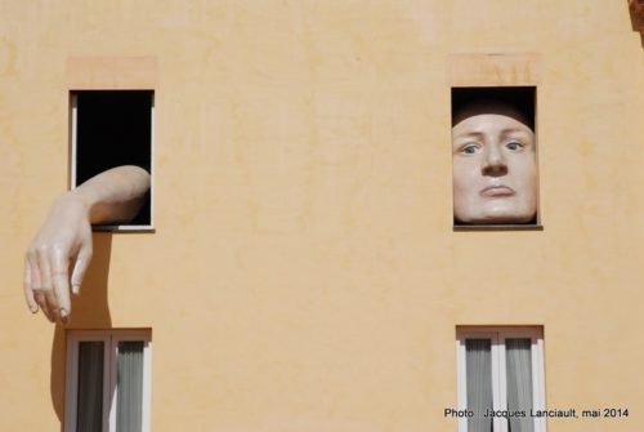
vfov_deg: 16.6
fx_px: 1478
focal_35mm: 82
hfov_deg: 24.6
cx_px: 322
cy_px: 216
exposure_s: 1/1250
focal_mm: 55
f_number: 18
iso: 1000
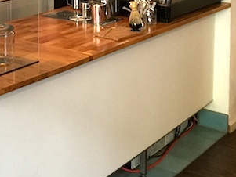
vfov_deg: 18.0
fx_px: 525
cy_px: -48
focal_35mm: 77
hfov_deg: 23.4
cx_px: -38
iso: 64
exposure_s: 1/17
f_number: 2.2
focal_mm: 4.15
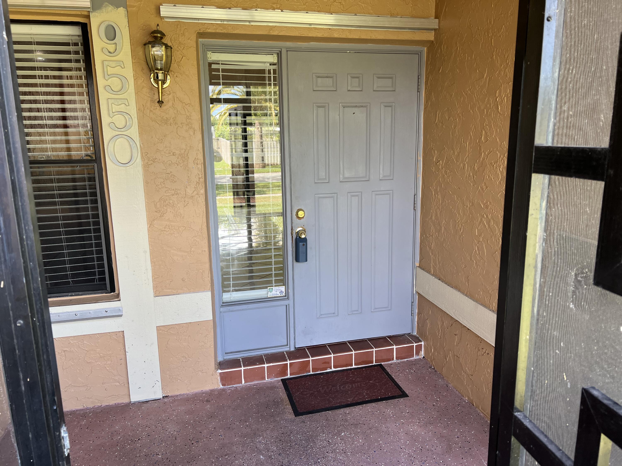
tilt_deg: -11.0
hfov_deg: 67.3
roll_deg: +1.7
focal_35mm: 26
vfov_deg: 53.1
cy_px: 233
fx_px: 467
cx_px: 311
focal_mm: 5.7
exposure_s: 1/120
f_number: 1.5
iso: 64
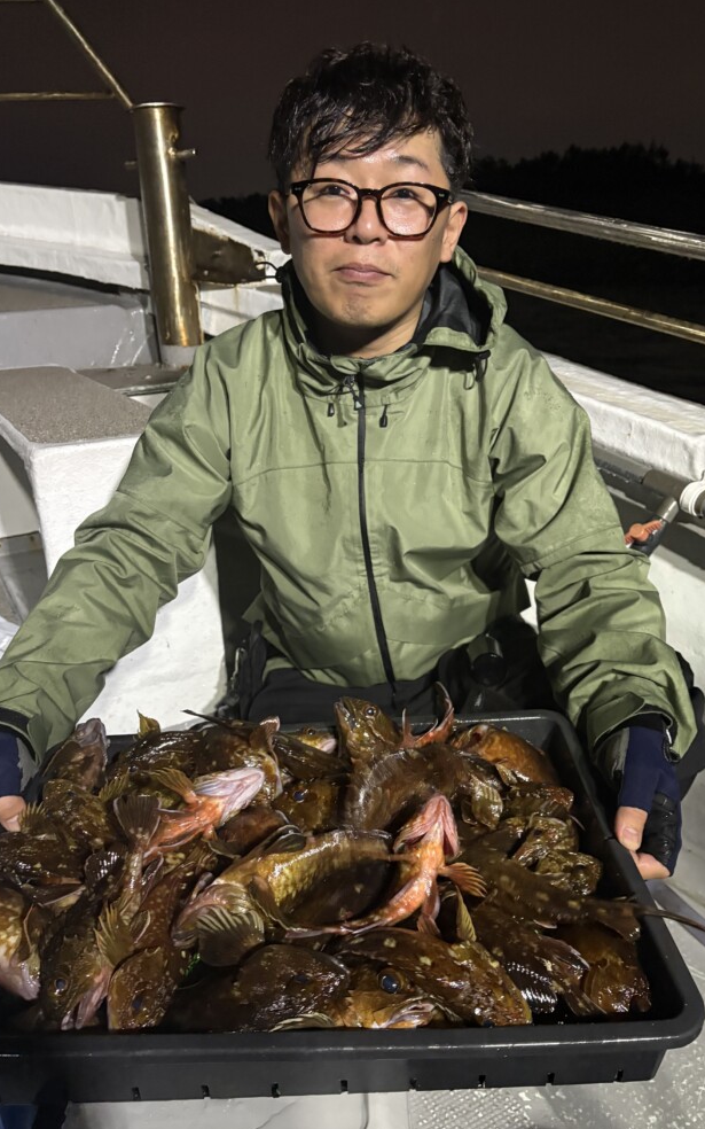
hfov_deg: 44.5
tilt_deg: -17.2
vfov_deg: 66.5
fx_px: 861
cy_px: 571
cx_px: 348
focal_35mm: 28
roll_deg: +2.2
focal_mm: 5.96
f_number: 1.6
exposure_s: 1/42
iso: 500
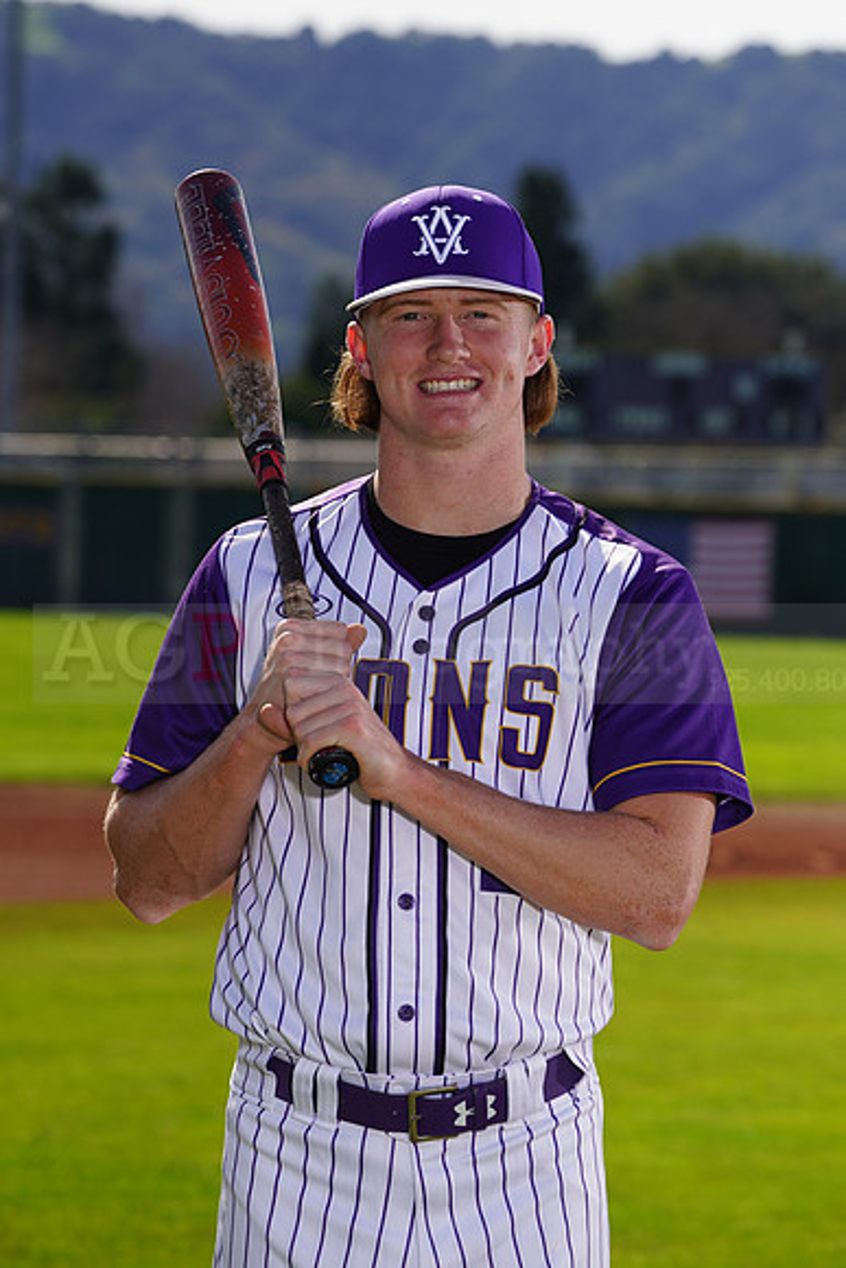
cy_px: 634
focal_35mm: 203
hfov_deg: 6.8
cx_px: 423
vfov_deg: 10.1
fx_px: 7151
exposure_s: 1/250
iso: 100
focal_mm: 203
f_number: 9
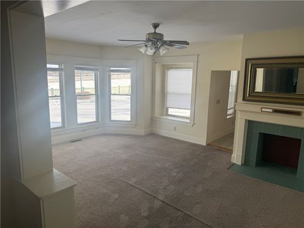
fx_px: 211
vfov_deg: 56.8
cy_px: 114
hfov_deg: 71.6
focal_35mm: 24
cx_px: 152
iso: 100
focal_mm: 6.76
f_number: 1.78
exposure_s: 1/391
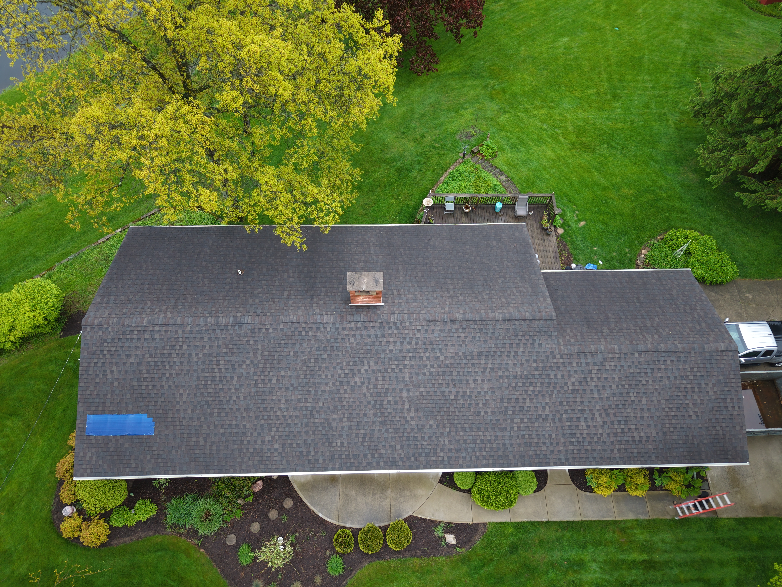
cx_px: 391
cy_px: 294
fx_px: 542
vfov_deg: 56.8
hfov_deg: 71.6
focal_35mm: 24
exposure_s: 1/15
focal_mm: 8.67
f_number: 1.8
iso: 160
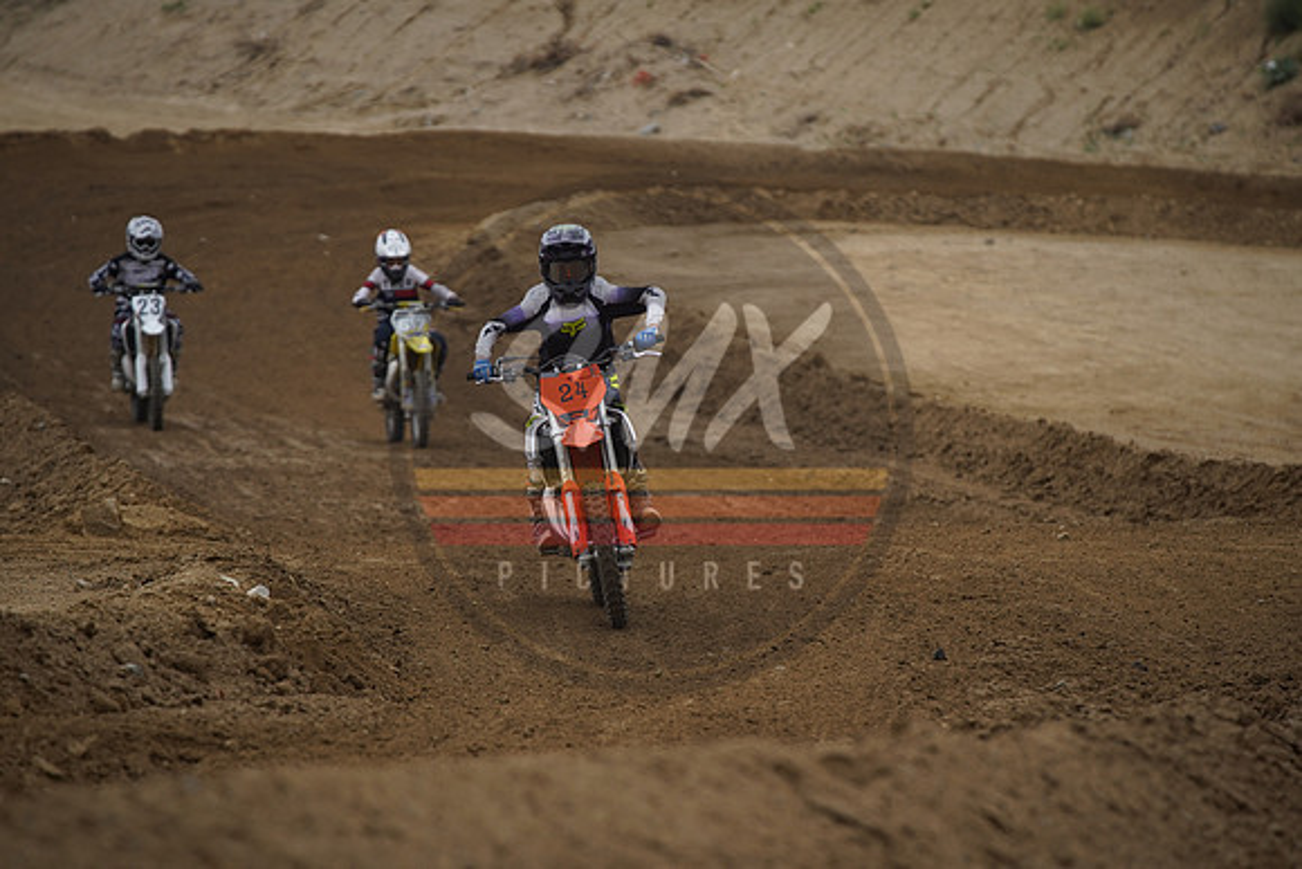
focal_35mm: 200
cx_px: 651
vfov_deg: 6.9
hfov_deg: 10.3
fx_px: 7235
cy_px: 434
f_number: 4
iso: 320
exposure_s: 1/1000
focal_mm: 200
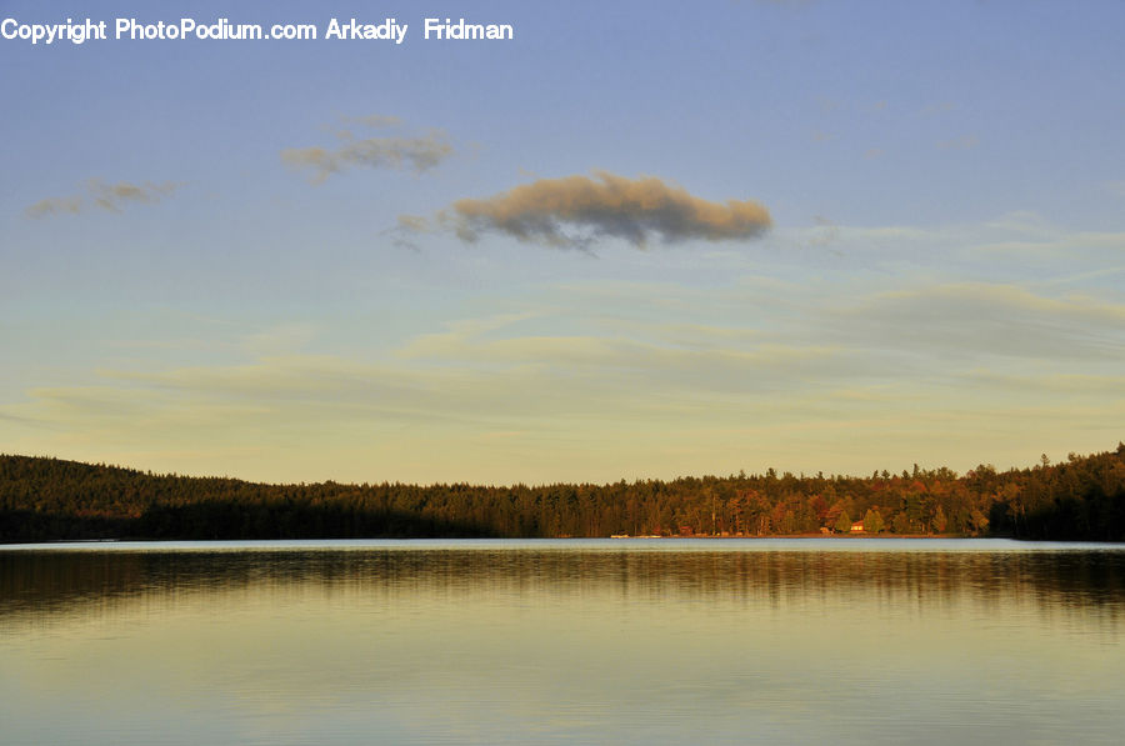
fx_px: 1778
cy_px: 373
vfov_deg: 23.7
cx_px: 562
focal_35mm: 57
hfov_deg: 35.1
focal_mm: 38
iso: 200
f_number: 6.3
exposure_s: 1/400
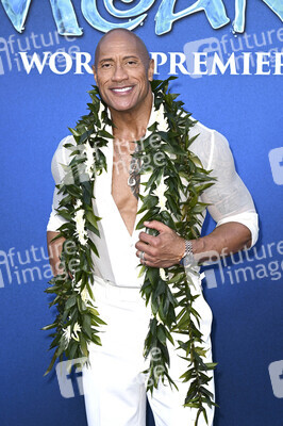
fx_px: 803
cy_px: 213
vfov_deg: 29.7
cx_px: 142
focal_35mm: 68
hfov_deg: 20.0
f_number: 6.3
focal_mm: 68
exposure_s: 1/250
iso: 1000
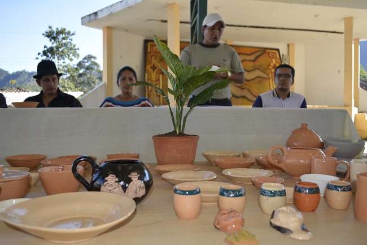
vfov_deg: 43.6
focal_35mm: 30
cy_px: 122
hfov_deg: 61.9
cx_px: 184
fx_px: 306
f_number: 3.8
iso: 100
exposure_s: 1/200
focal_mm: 20
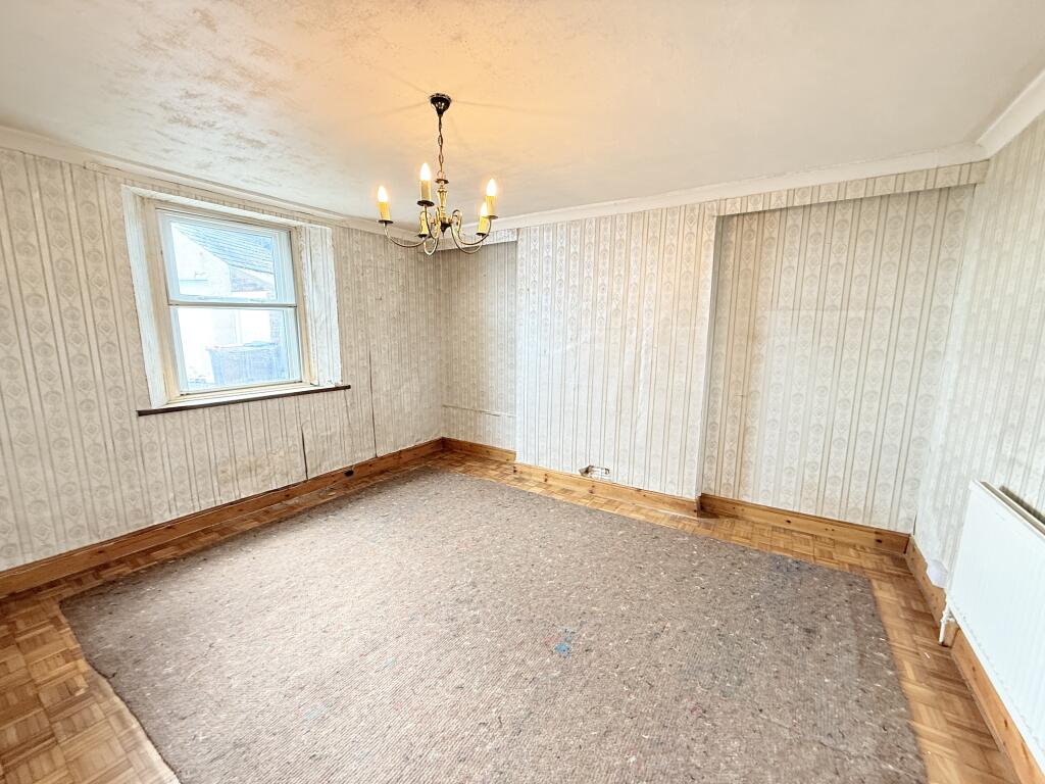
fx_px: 423
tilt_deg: -10.4
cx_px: 522
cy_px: 392
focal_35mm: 14
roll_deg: +0.0
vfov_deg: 85.7
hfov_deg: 102.1
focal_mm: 2.22
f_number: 2.2
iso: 250
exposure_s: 1/50
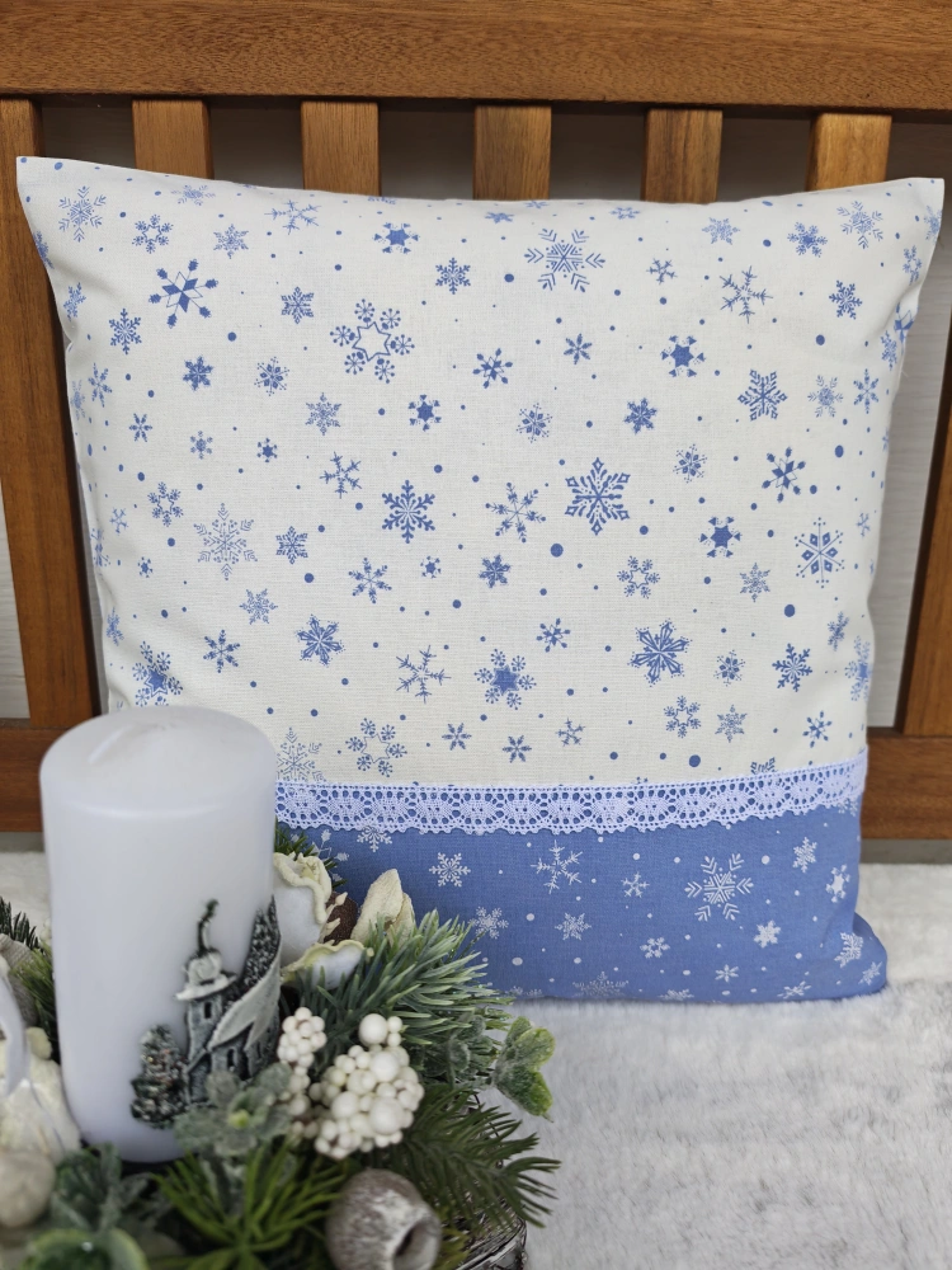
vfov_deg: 73.9
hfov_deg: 58.9
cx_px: 476
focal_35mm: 23
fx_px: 843
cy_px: 635
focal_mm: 6.55
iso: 50
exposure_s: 1/490
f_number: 1.6
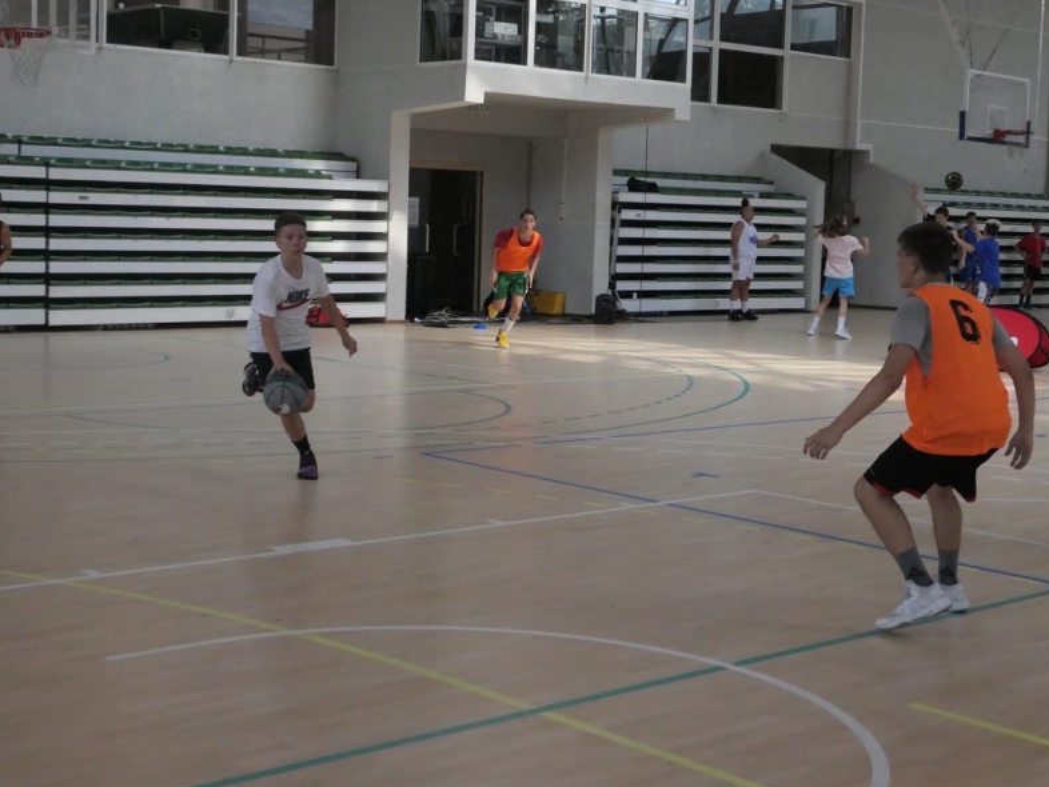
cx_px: 533
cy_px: 389
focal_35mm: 58
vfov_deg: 25.2
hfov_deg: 33.2
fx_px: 1758
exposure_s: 1/2500
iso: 3200
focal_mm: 19.2
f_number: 4.5
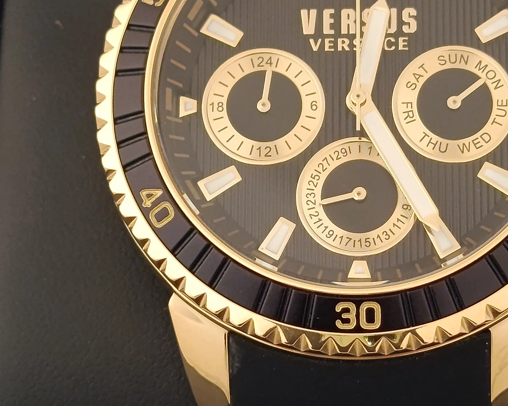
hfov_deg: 14.4
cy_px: 232
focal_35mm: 133
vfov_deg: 11.6
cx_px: 355
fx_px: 2000
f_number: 1.7
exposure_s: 1/50
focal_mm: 5.24
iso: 911
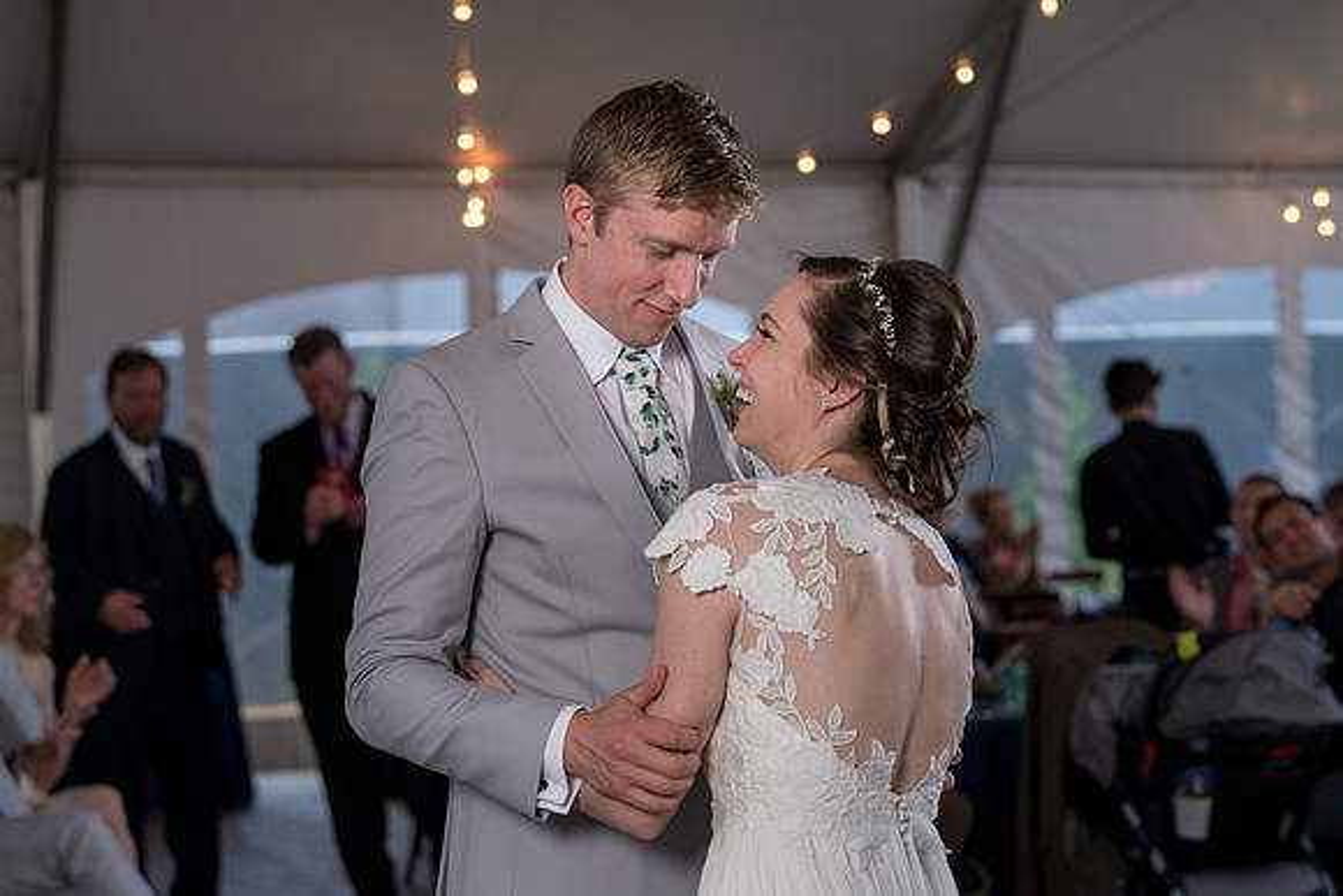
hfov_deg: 25.2
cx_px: 634
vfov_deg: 17.0
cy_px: 443
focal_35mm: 80
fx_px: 3003
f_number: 4
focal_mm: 72
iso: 1600
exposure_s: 1/200
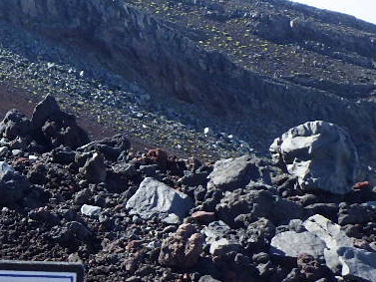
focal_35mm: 95
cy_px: 181
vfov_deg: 15.5
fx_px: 1032
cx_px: -108
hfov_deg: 19.2
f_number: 4.2
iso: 250
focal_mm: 5
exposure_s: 1/800
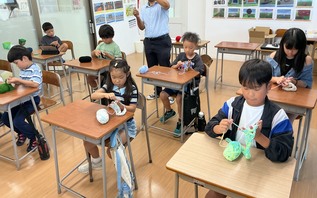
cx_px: 158
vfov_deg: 40.5
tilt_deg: -20.3
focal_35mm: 31
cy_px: 83
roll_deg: +2.9
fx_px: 268
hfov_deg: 61.2
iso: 50
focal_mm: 3
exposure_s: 1/60
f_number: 1.8
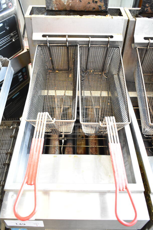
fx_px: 201
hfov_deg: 41.7
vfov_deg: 59.5
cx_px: 76
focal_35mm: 32
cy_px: 115
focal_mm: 21
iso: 1800
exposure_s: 1/30
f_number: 3.8
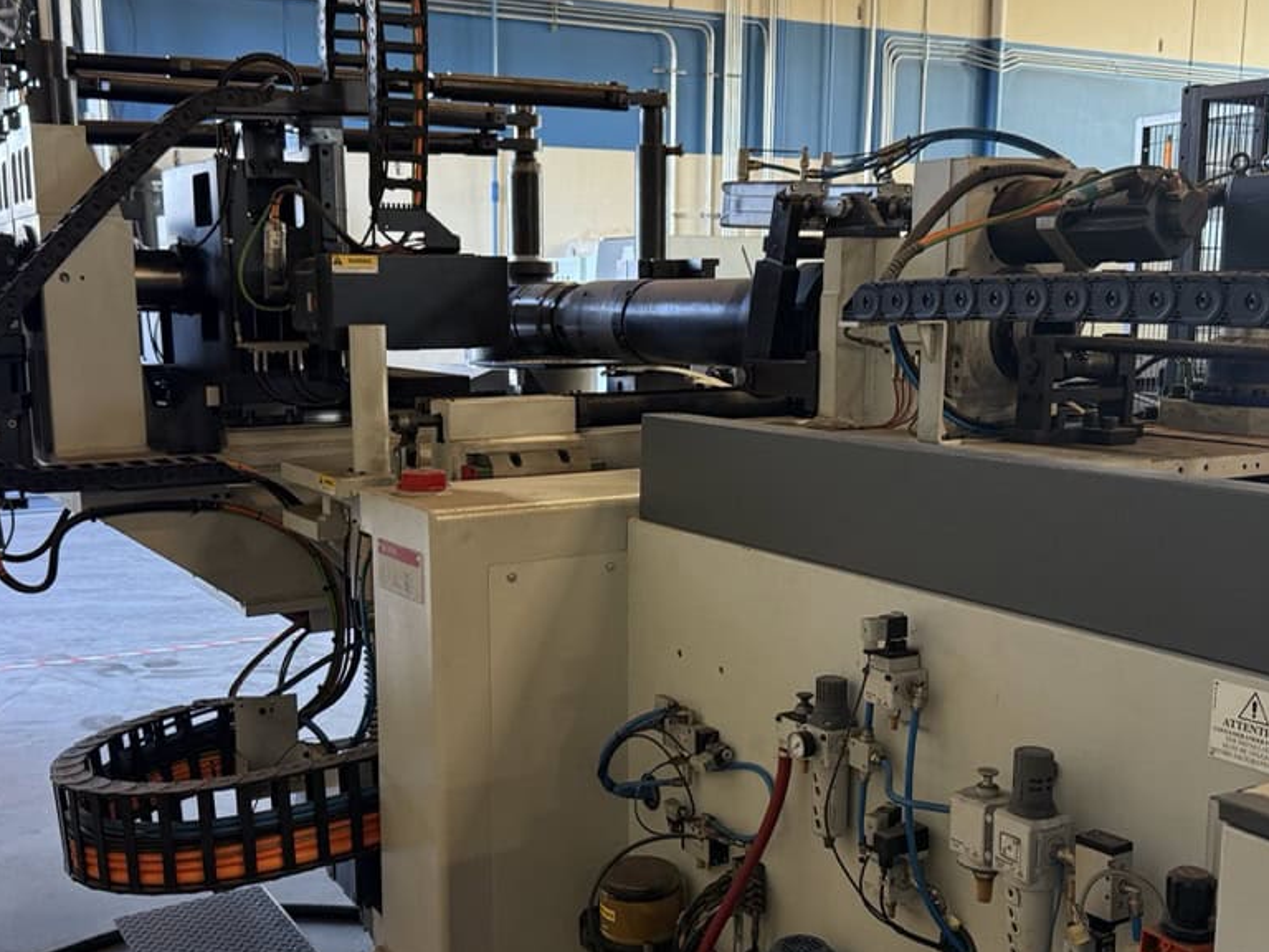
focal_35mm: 40
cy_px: 549
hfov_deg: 46.8
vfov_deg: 35.9
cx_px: 600
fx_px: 1466
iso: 250
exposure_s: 1/60
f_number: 1.8
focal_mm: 6.8
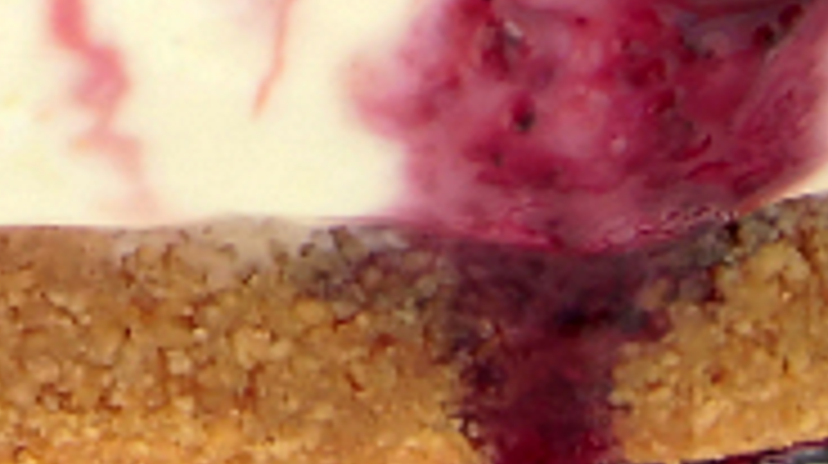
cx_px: -333
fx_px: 4890
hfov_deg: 9.5
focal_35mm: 223
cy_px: -685
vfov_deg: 5.2
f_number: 3.4
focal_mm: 8.3
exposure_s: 1/320
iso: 100
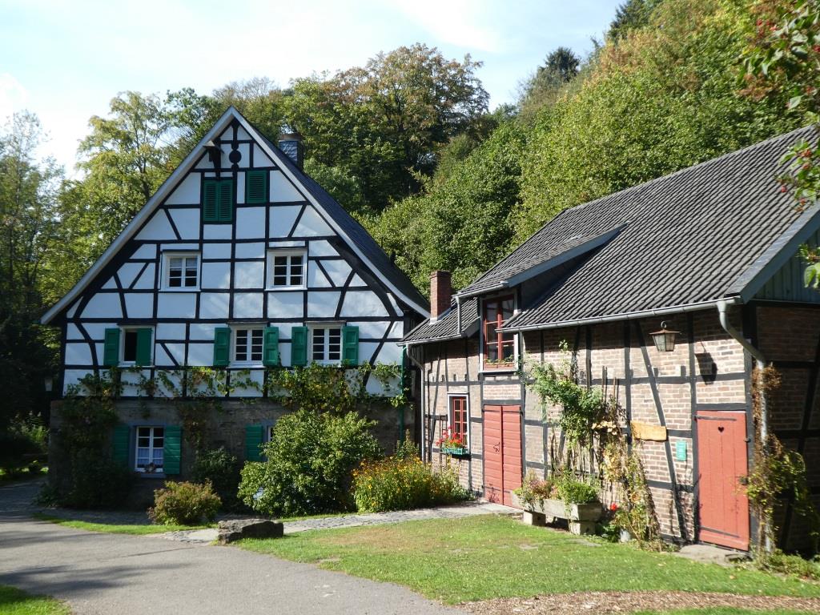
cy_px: 308
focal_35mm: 33
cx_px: 410
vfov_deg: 42.9
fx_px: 782
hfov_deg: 55.4
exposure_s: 1/320
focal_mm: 5.8
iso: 80
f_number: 3.6
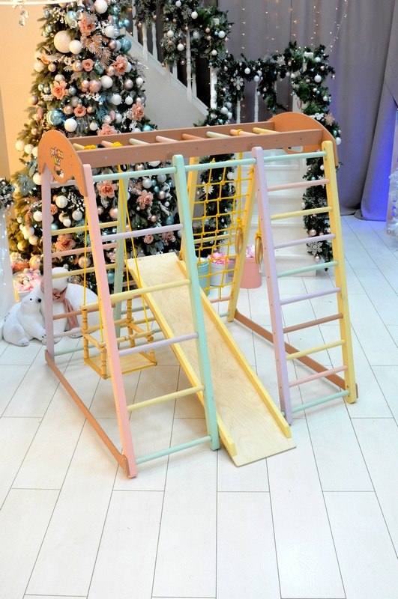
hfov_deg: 36.8
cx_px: 199
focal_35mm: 36
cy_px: 300
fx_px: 599
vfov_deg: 53.2
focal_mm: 24
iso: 1000
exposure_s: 1/50
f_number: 5.6
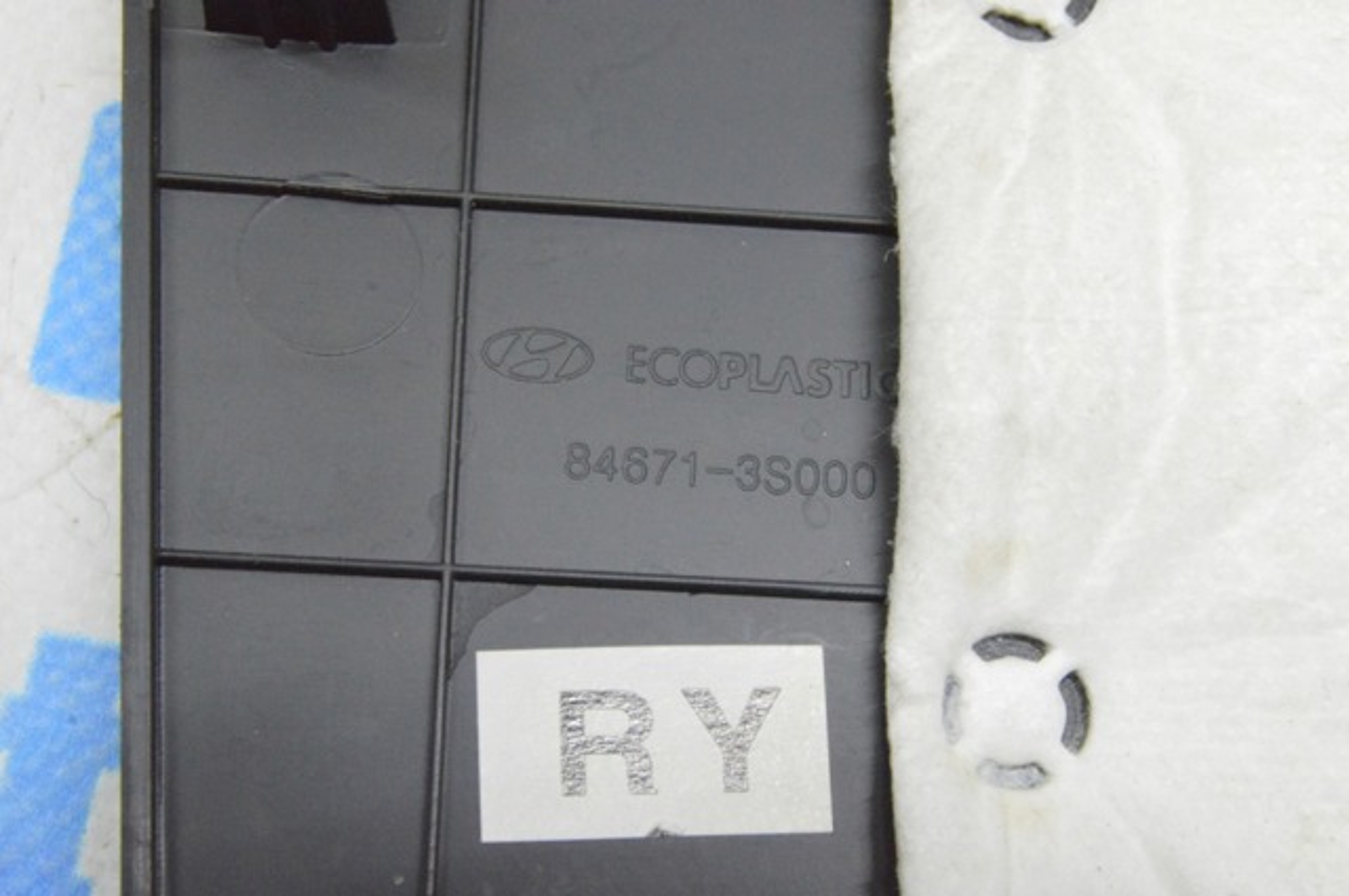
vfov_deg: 21.5
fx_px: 2358
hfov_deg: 31.9
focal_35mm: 63
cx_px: 674
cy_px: 448
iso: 6400
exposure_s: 1/15
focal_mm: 42
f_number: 20
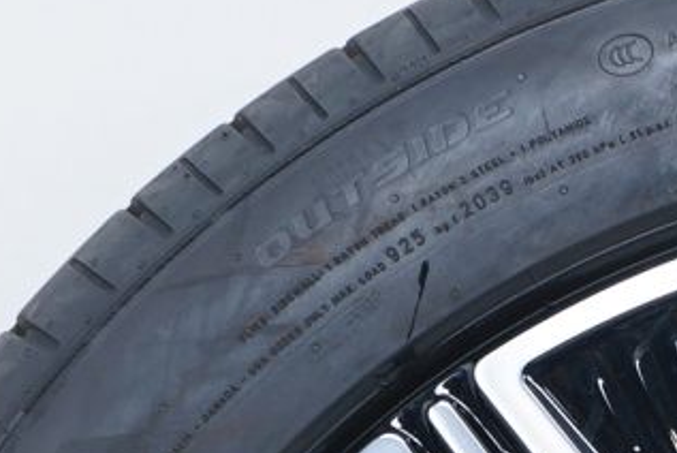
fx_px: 4894
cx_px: 1029
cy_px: 1163
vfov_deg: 5.1
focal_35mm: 260
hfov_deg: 7.8
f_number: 7.1
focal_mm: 43
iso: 250
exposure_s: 1/125
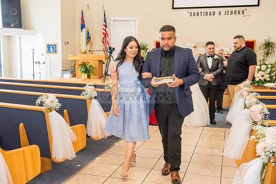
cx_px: 138
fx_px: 322
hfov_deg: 46.4
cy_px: 92
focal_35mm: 42
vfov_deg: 31.9
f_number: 5
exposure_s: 1/100
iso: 1250
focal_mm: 42
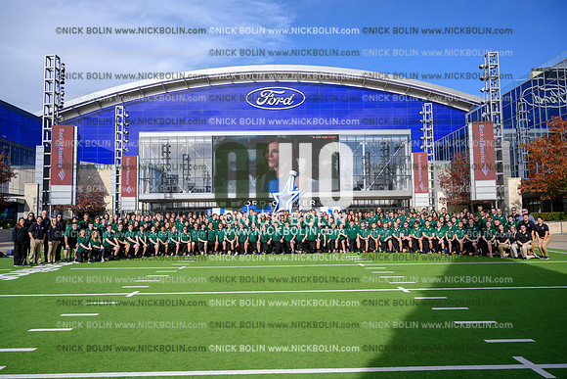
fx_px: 425
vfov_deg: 48.0
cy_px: 190
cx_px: 284
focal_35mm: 27
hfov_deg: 67.4
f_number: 4
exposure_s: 1/1000
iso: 125
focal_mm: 27
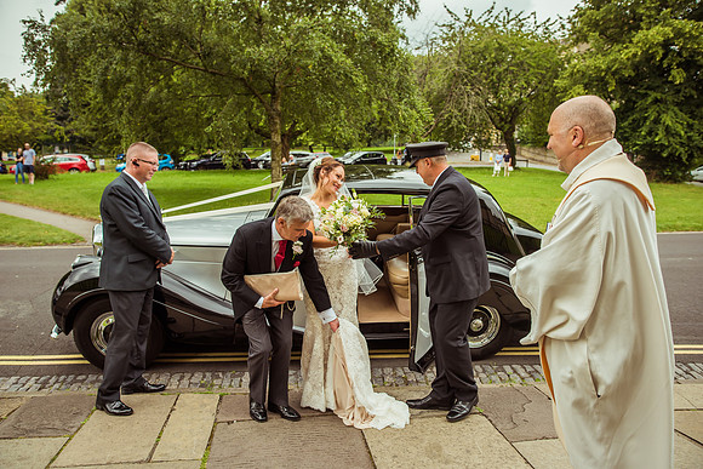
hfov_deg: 73.1
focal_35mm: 24
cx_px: 352
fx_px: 474
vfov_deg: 52.6
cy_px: 234
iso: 160
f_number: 3.5
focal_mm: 24
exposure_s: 1/1250
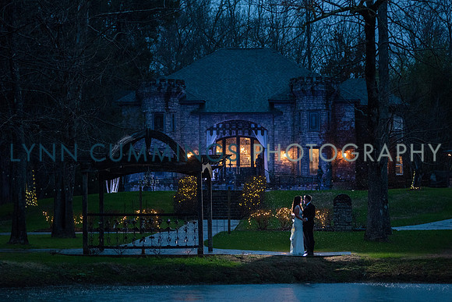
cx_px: 200
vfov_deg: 9.5
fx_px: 1807
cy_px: 168
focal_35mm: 144
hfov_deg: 14.3
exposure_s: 1/160
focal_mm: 125
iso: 1250
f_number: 2.8
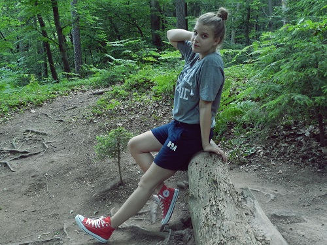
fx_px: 359
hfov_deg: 49.0
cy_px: 122
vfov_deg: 37.7
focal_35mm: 38
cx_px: 164
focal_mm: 6.7
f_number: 4
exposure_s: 1/13
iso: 400
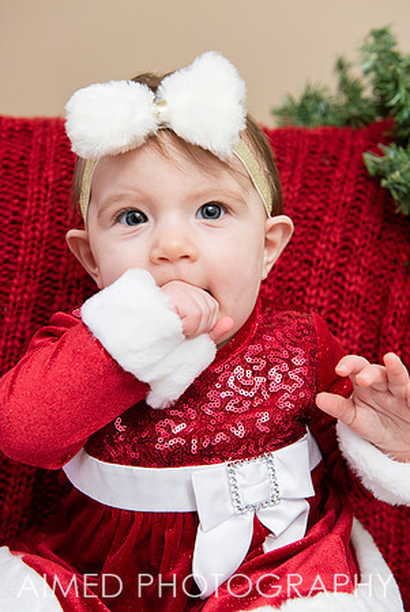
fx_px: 954
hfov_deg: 24.2
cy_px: 306
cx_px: 205
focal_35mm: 56
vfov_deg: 35.6
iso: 1250
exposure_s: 1/200
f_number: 5.6
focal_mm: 56
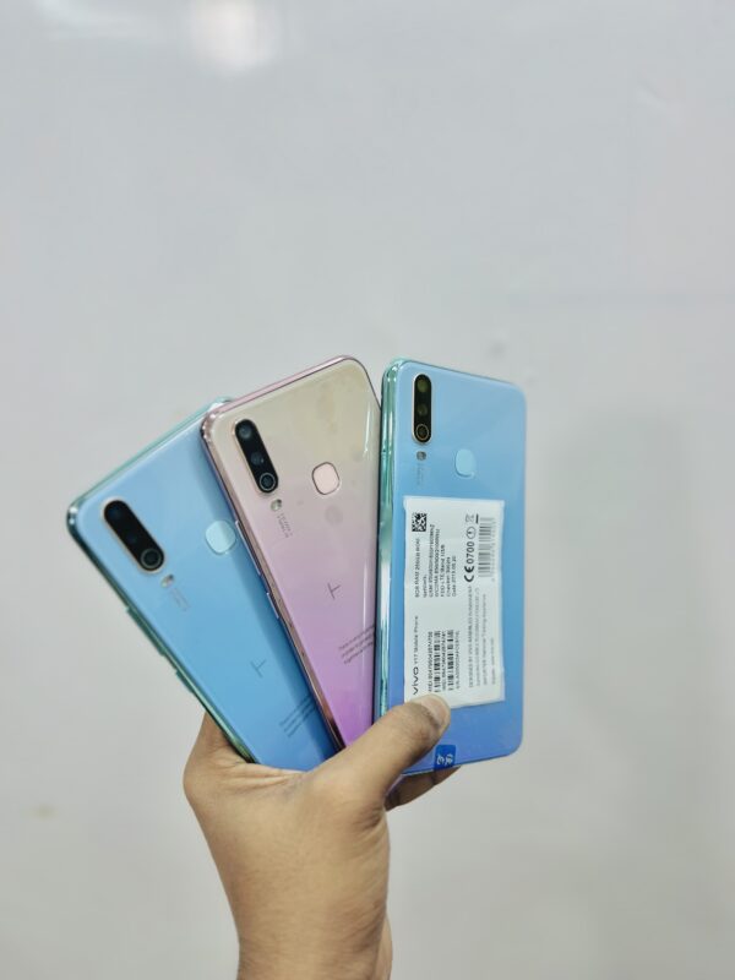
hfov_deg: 53.1
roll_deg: +1.4
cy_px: 490
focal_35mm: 26
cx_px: 368
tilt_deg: -21.2
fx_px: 736
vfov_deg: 67.3
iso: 32
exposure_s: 1/147
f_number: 1.5
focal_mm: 5.7
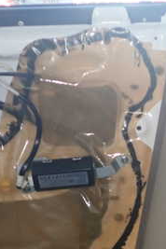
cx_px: 202
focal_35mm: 70
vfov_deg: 28.6
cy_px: 168
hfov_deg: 18.4
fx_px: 484
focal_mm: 5.4
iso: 400
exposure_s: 1/30
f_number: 6.3
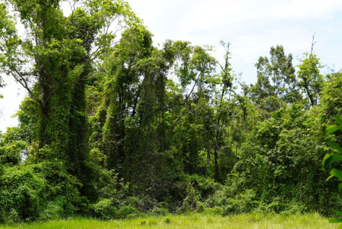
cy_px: 167
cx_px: 133
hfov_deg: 29.1
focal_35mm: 69
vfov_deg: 19.6
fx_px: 656
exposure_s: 1/125
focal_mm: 43
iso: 100
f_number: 8
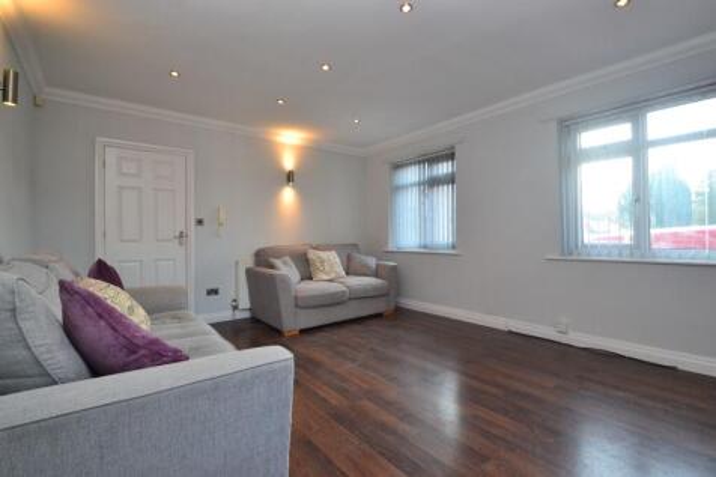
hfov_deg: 100.4
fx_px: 298
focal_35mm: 15
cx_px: 358
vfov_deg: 77.3
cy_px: 238
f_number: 7.1
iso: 800
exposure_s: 1/60
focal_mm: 10
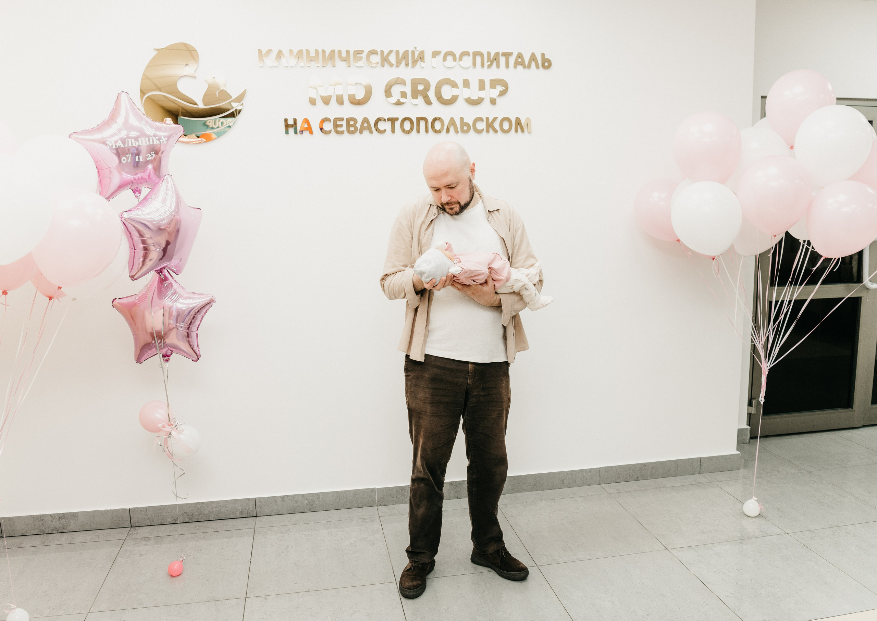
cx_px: 413
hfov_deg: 66.3
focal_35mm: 27
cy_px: 304
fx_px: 671
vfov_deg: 49.7
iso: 250
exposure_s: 1/160
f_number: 4
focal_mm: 24
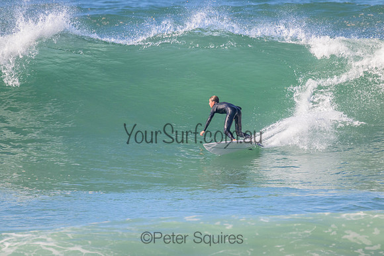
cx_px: 192
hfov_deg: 2.6
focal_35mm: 800
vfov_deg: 1.7
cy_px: 128
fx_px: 8535
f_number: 11
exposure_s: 1/2000
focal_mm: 800
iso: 2200
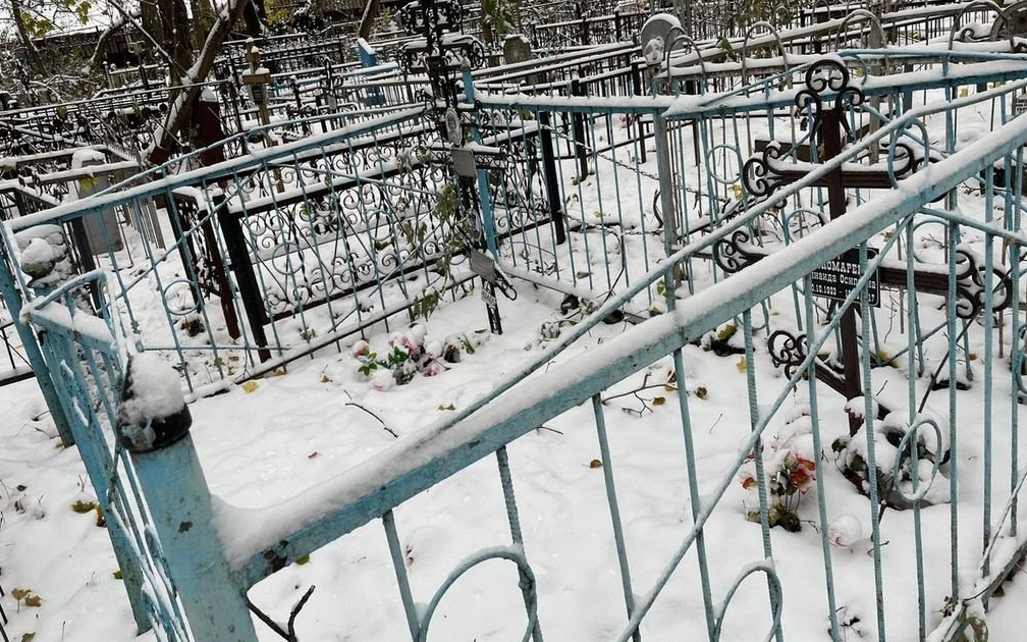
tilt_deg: -17.1
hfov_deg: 66.5
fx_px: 784
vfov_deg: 44.5
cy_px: 284
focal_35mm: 28
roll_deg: +8.6
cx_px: 516
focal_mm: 4.2
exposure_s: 1/139
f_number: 1.6
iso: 32
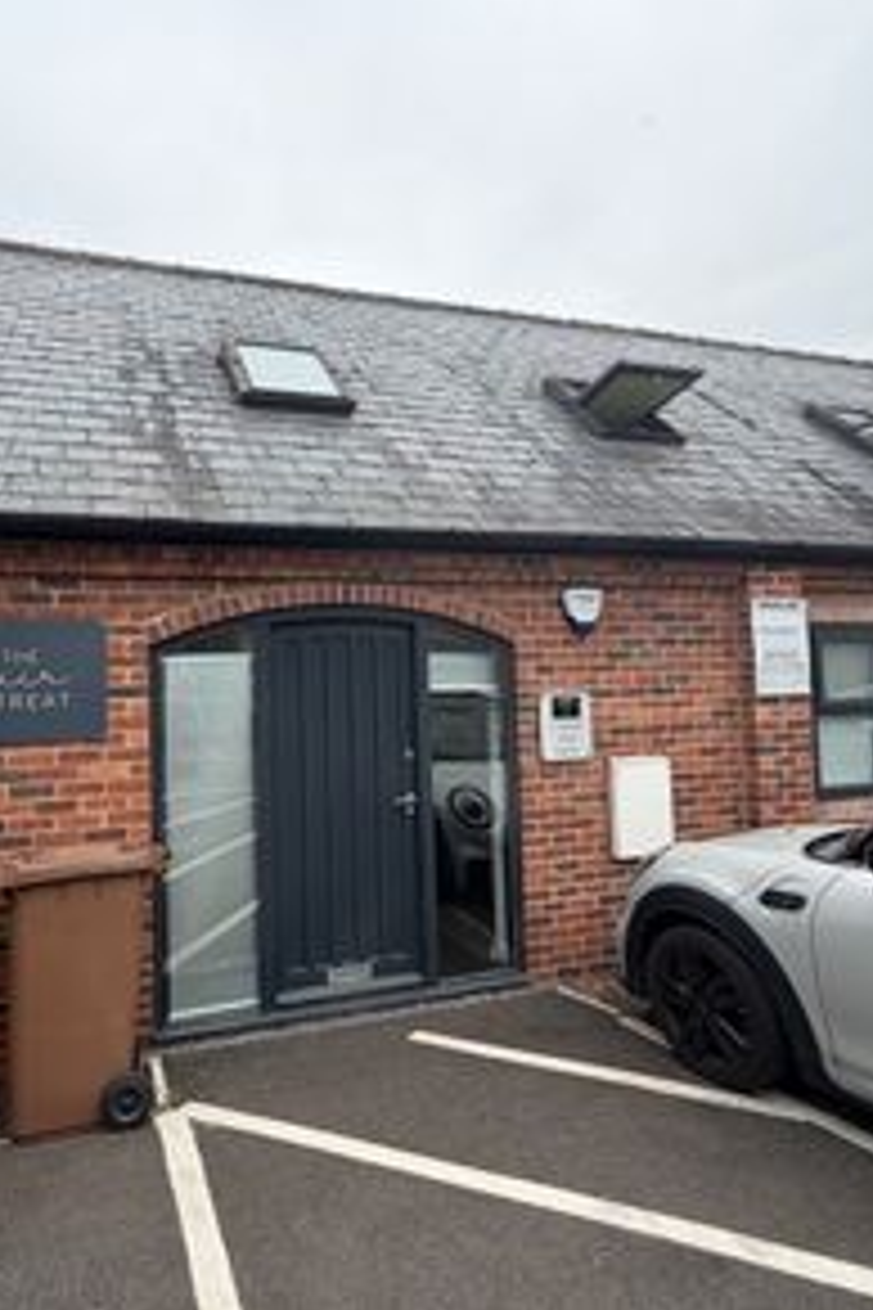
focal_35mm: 20
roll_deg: +1.2
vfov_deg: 84.0
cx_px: 306
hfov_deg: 60.7
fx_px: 727
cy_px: 639
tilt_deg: +3.2
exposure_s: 1/770
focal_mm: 2.22
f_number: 2.2
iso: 40
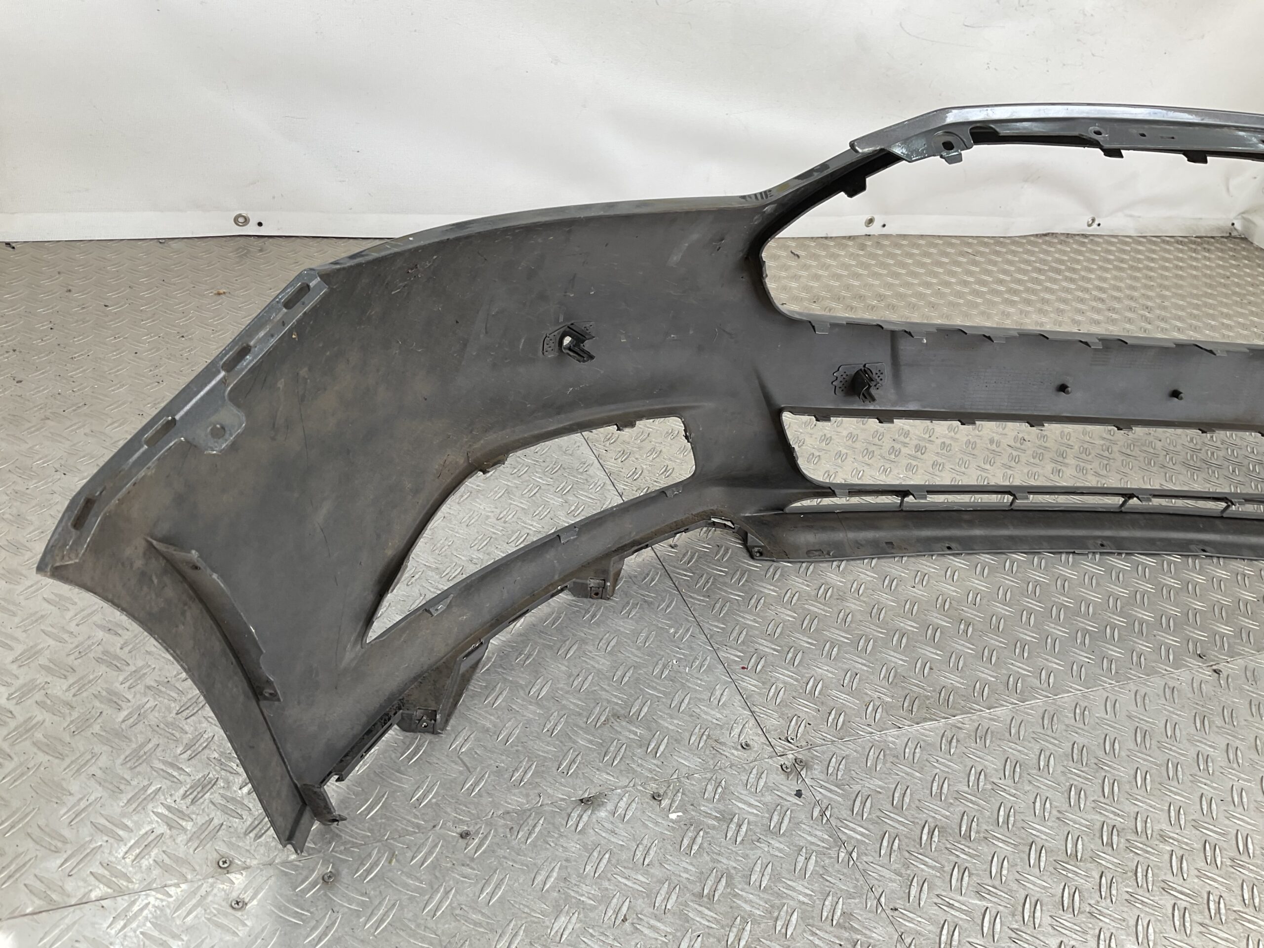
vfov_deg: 48.2
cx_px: 632
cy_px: 474
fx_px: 1059
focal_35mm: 29
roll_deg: -13.6
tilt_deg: -33.0
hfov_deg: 61.7
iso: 16
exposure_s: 1/125
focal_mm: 3
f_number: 1.8
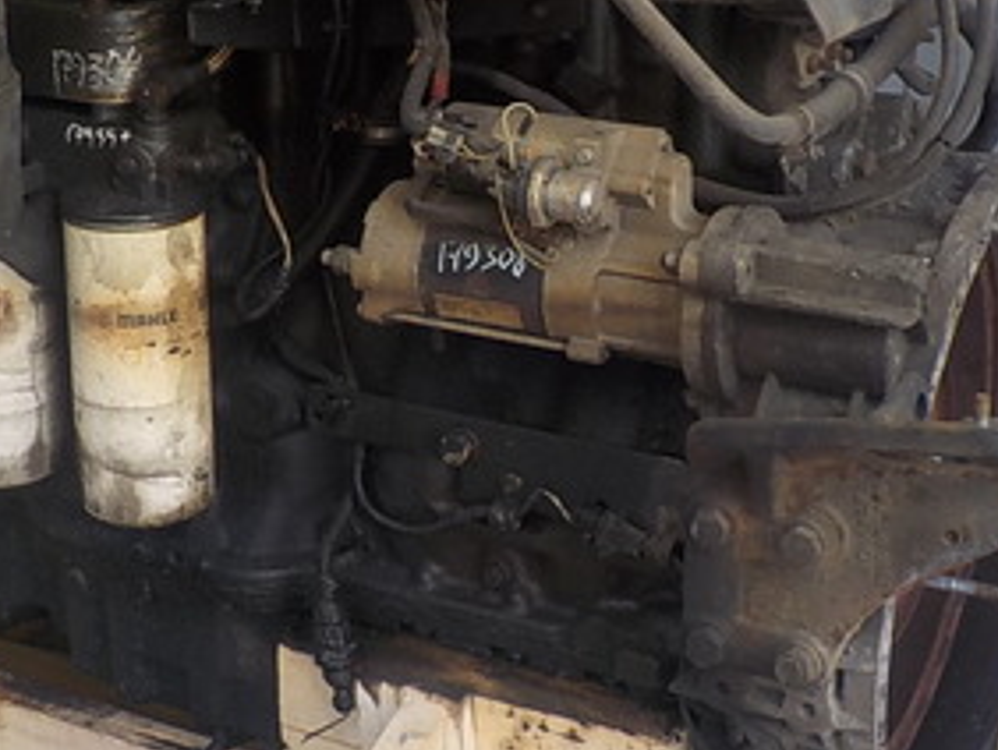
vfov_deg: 21.4
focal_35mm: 68
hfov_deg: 28.5
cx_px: 464
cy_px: 166
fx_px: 1962
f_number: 3.3
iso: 125
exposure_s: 1/40
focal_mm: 4.1
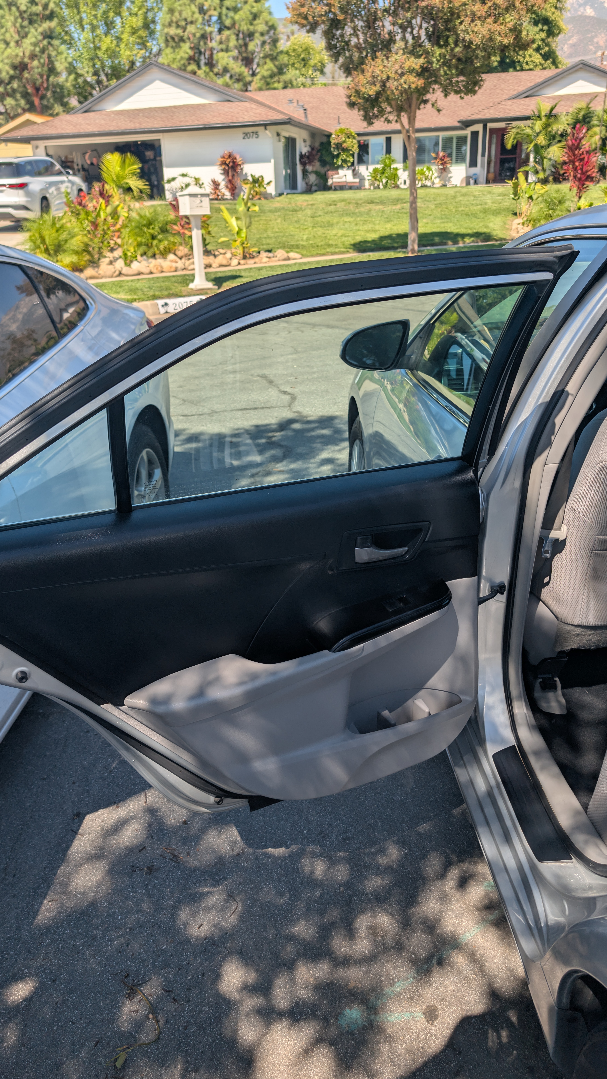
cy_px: 553
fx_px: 773
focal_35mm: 27
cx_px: 289
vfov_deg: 69.8
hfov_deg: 42.9
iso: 21
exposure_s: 1/986
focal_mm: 6.9
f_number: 1.68
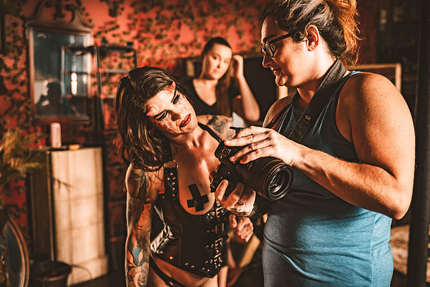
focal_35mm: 44
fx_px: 526
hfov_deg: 44.5
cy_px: 144
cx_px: 215
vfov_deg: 30.5
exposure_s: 1/200
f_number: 2.8
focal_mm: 44
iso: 800
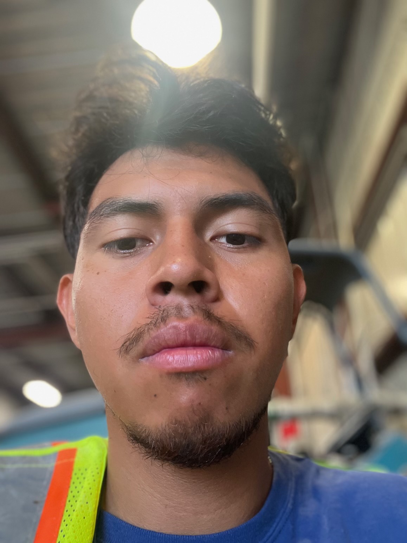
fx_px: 470
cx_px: 204
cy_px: 272
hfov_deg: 46.8
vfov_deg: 60.0
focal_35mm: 30
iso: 250
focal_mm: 2.71
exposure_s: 1/60
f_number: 2.2
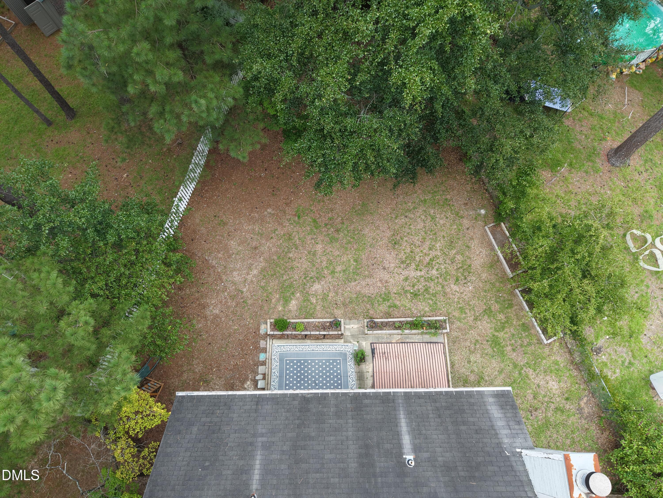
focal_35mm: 24
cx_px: 332
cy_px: 249
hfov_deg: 71.6
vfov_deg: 56.8
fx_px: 460
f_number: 1.8
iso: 110
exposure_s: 1/400
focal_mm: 8.67
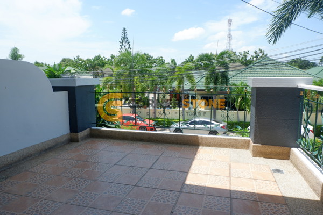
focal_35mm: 24
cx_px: 162
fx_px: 215
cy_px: 108
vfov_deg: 53.1
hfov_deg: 73.7
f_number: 6.4
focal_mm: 16
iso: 200
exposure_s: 1/420
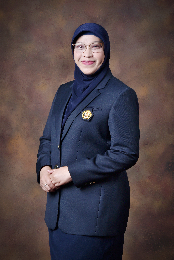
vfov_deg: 23.9
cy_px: 130
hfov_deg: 16.1
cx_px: 87
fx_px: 616
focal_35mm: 85
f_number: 10
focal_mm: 85
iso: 200
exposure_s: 1/80
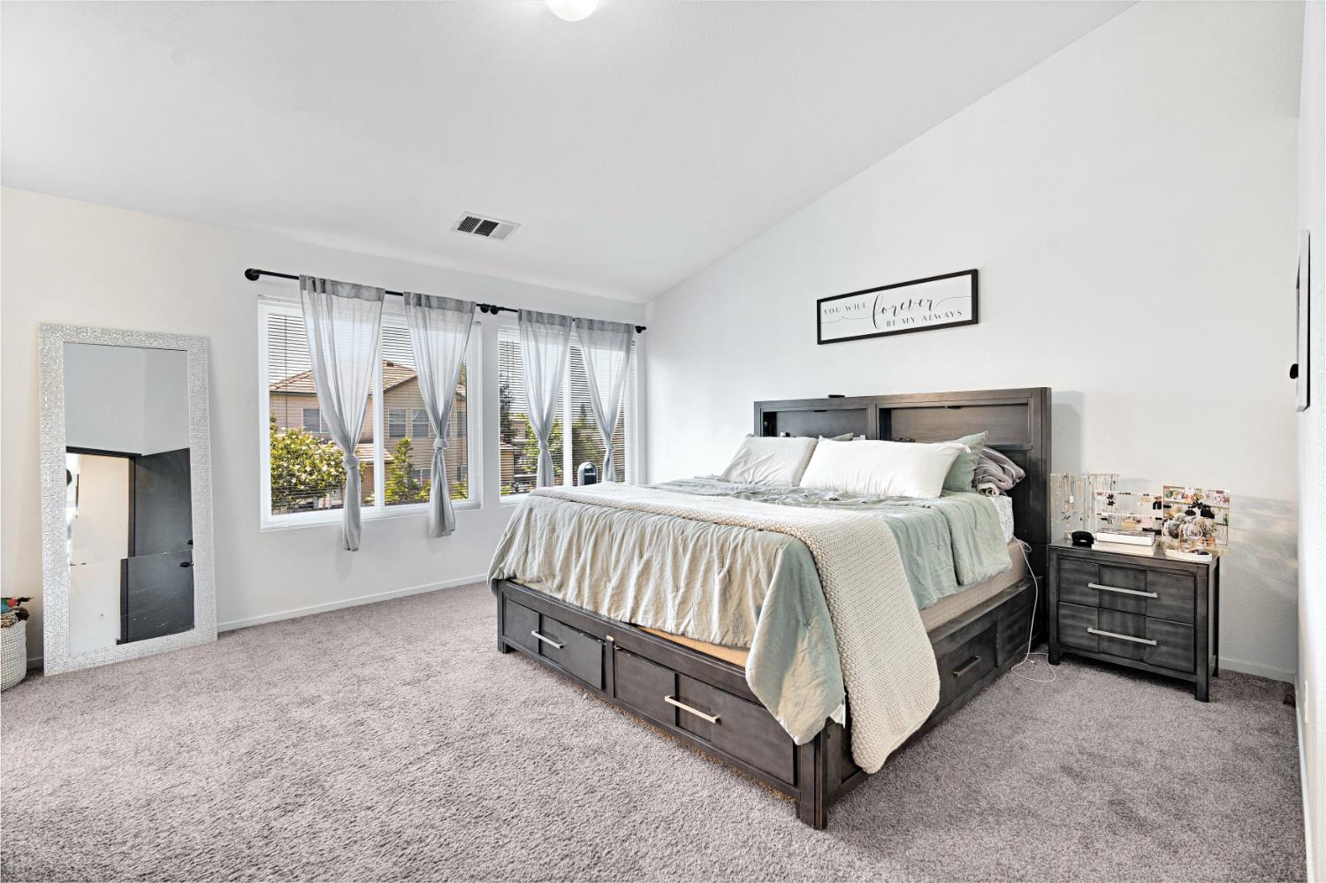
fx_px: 589
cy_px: 442
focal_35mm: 16
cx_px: 663
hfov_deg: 96.8
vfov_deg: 73.7
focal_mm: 16
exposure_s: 1/5
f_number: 7.1
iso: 640
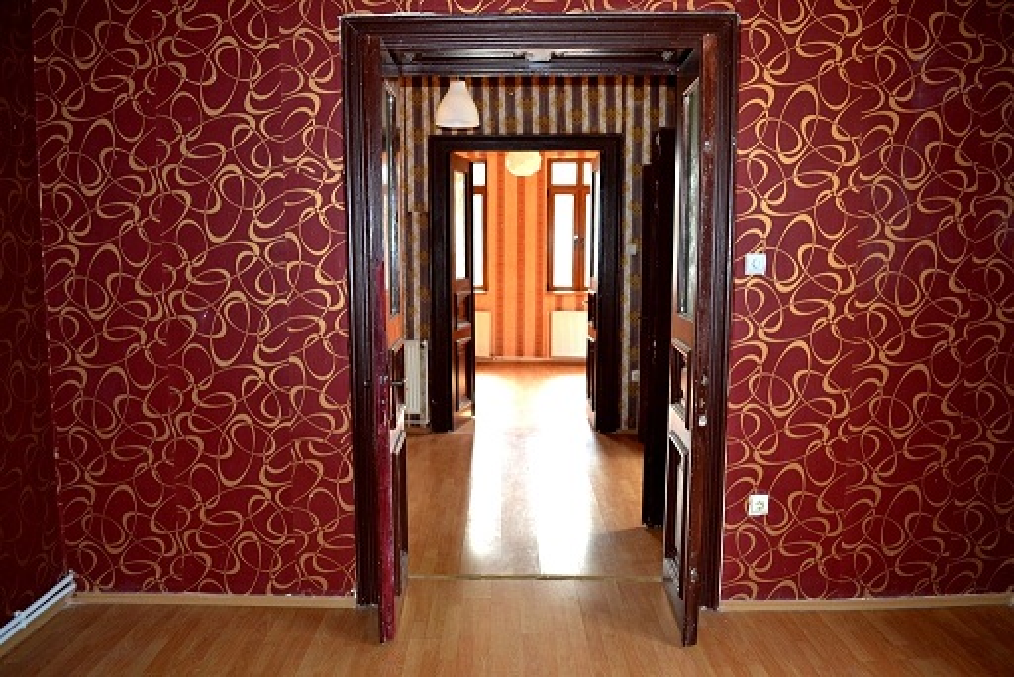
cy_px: 338
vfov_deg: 48.0
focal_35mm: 27
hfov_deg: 67.4
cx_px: 507
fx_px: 761
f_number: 3.5
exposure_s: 1/60
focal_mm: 18
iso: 400
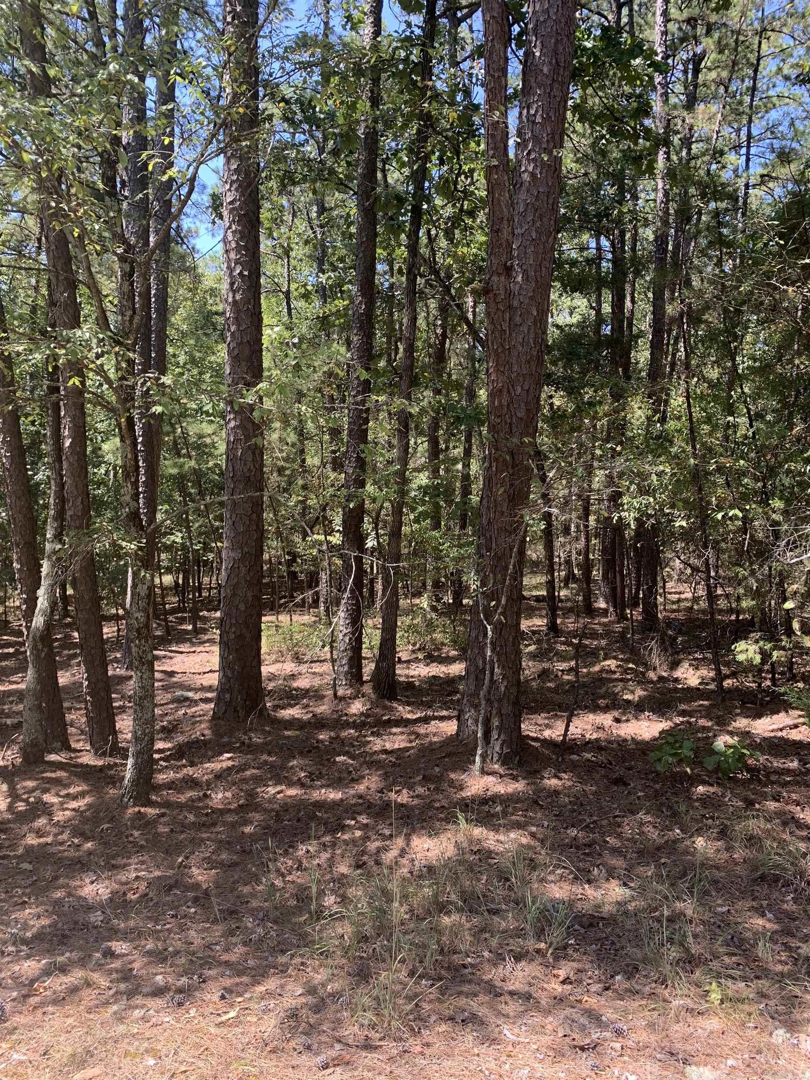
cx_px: 405
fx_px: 811
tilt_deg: -3.3
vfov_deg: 67.3
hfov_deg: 53.1
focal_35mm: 26
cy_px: 540
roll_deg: -1.0
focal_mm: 4.25
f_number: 1.8
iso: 25
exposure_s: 1/151
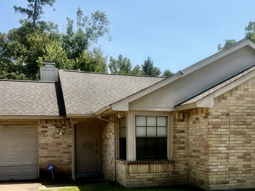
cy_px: 156
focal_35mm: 44
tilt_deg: -2.6
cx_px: 158
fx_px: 324
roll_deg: +1.0
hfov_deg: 42.7
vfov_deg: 31.9
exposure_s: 1/3953
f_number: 1.78
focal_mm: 6.76
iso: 80
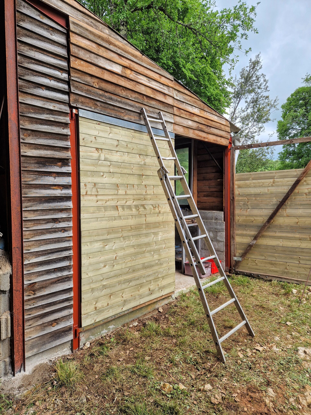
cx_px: 156
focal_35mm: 23
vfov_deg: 73.9
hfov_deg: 58.9
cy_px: 208
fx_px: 276
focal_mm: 5.4
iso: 50
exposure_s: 1/286
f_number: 1.8
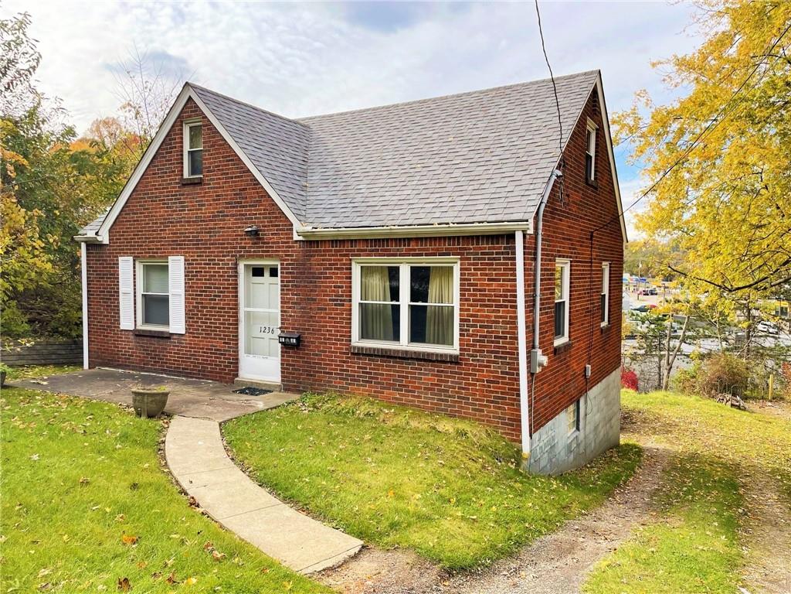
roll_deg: -0.5
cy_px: 297
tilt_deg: -3.7
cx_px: 396
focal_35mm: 26
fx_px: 594
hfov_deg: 67.3
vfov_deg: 53.1
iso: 32
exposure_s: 1/1247
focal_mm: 4.2
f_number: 1.6
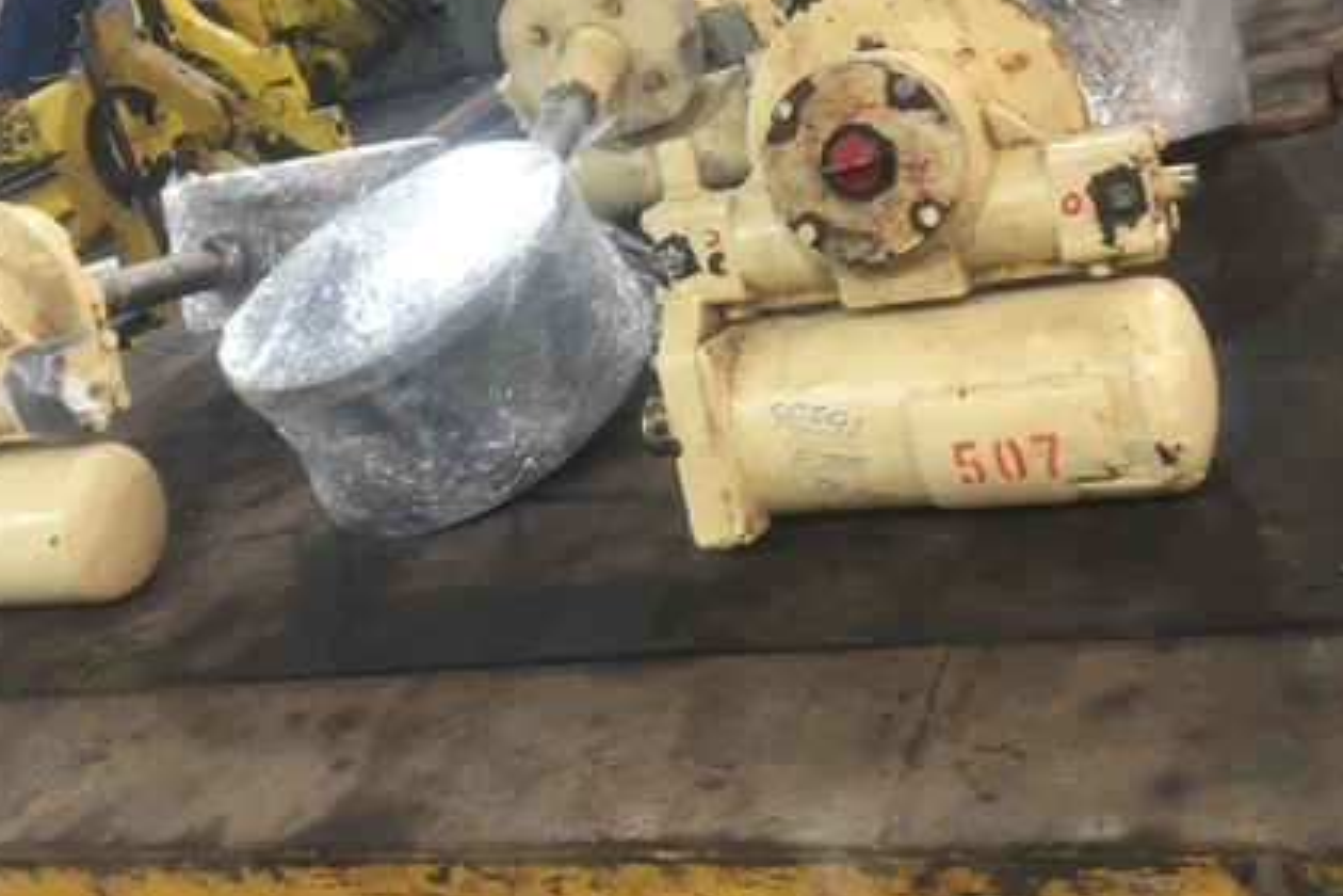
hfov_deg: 42.7
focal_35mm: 46
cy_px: 202
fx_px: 1716
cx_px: 592
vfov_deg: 28.7
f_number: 2.2
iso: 100
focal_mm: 4.15
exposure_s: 1/33
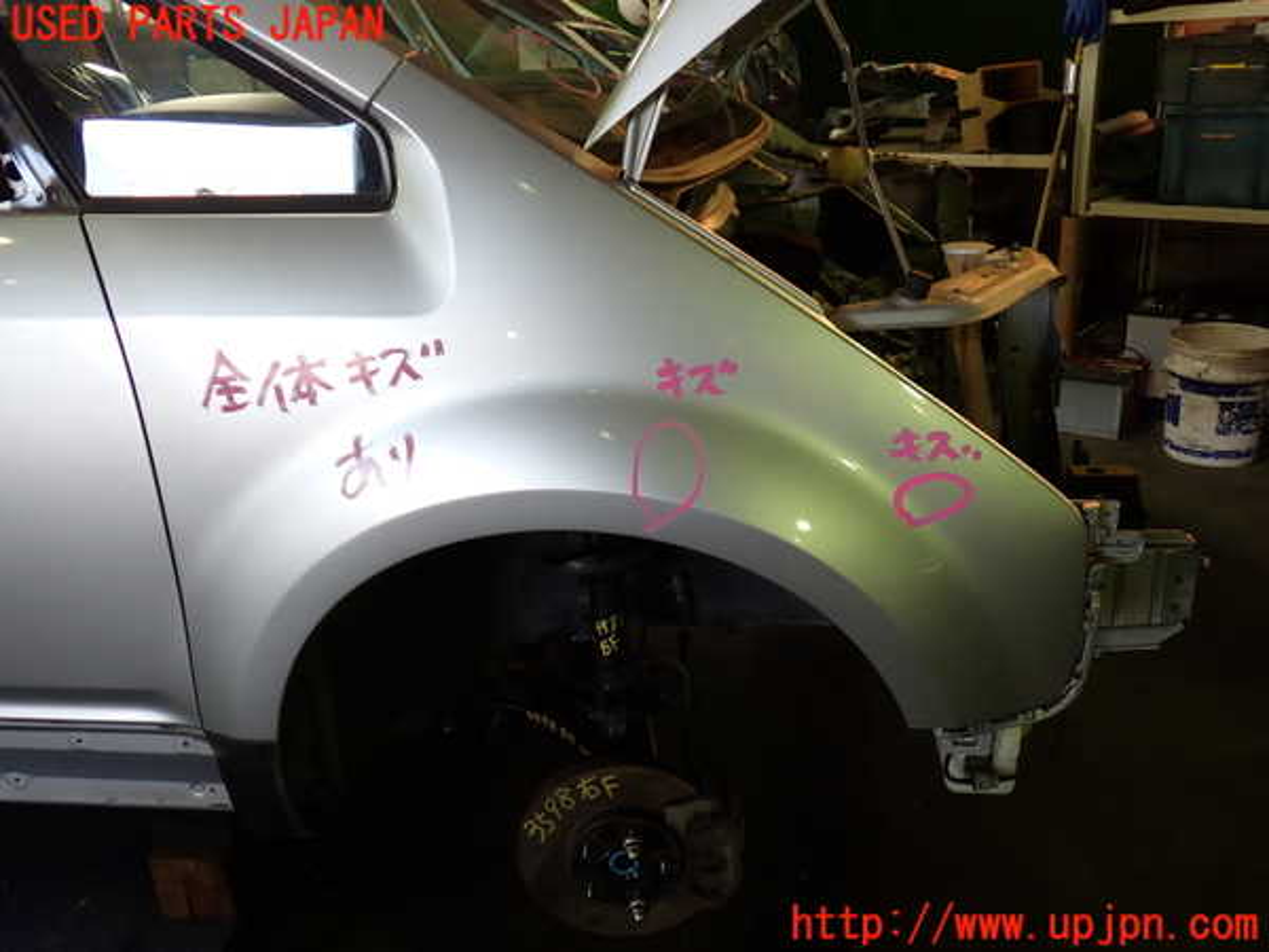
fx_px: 1100
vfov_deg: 46.8
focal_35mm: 30
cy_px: 476
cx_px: 634
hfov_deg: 60.0
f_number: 2.3
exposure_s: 1/60
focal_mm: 5.4
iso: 160
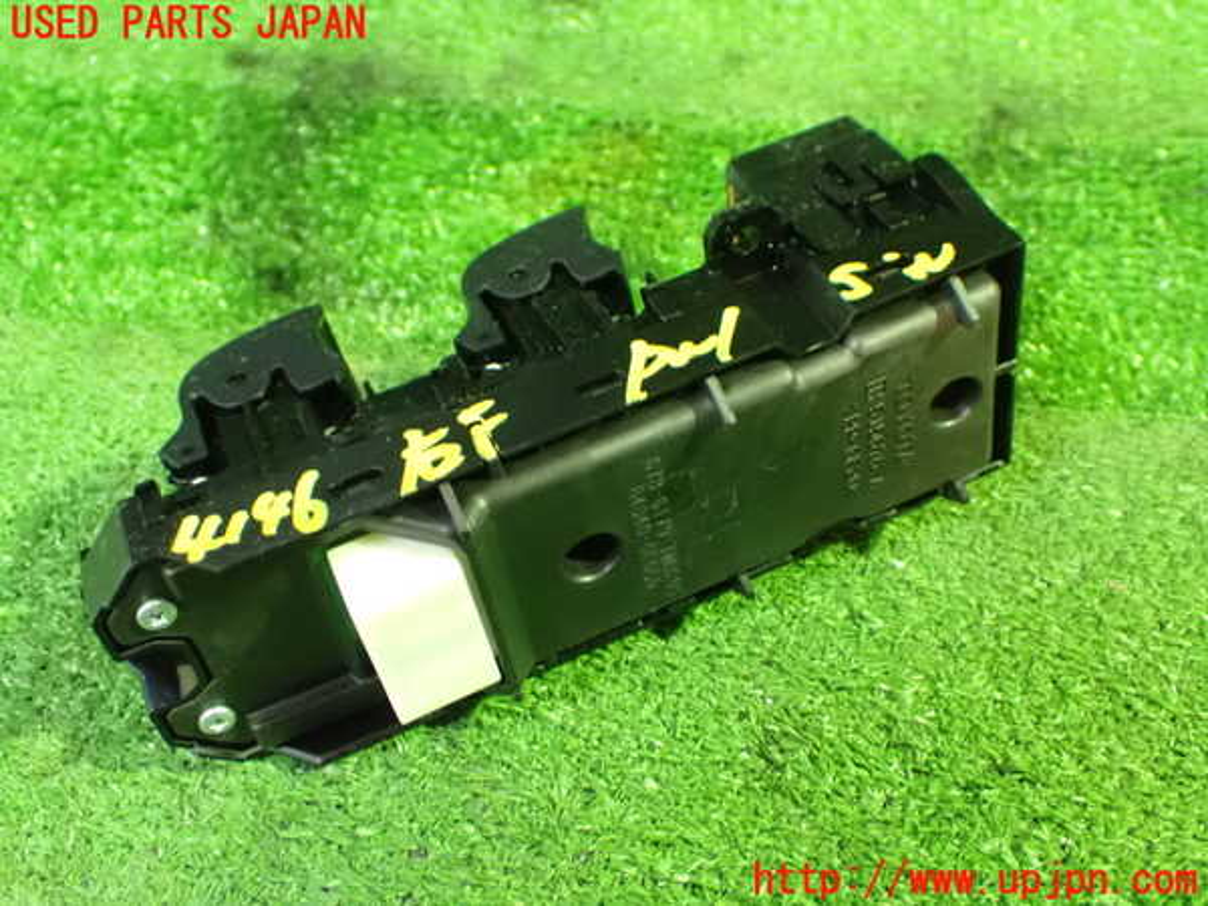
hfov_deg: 45.8
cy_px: 453
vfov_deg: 35.1
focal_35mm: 41
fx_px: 1431
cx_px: 604
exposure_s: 1/25
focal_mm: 7.31
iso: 1600
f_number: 2.8
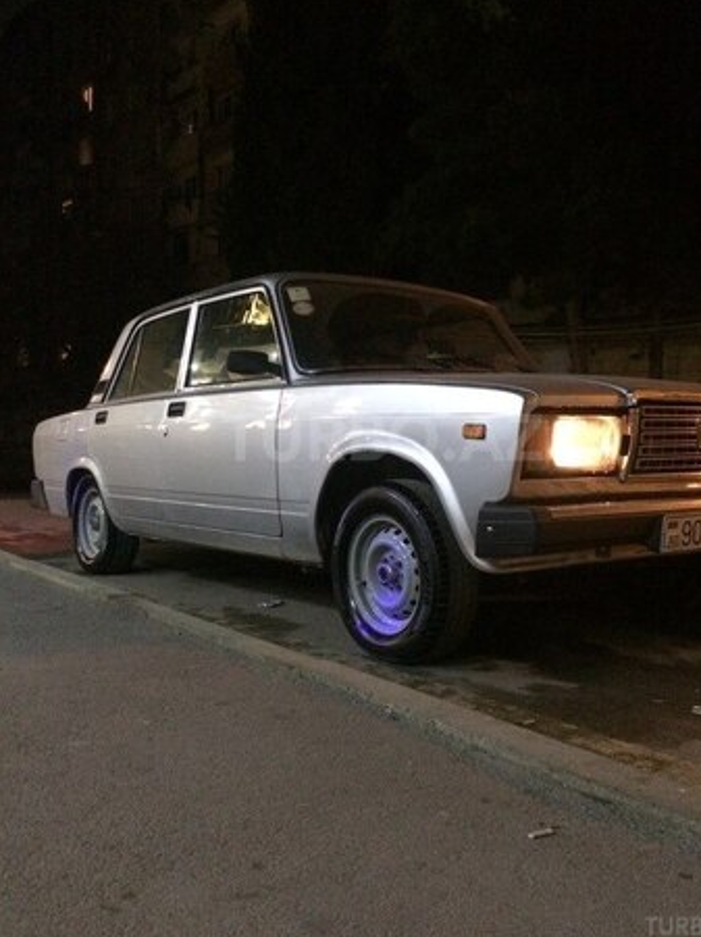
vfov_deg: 56.8
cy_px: 437
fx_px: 865
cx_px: 383
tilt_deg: -4.1
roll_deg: -0.8
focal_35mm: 32
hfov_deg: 44.1
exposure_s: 1/17
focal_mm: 4.15
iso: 640
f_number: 2.2
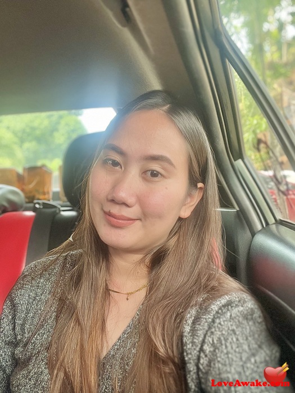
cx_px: 148
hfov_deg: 46.8
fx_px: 341
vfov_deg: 60.0
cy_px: 196
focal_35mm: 30
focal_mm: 2.71
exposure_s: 1/72
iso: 100
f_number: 2.2
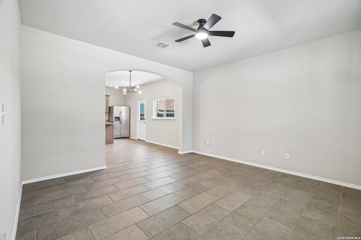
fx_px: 160
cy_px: 120
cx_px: 180
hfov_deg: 96.7
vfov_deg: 73.7
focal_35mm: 16
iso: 200
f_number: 8
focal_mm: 16
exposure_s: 1/4
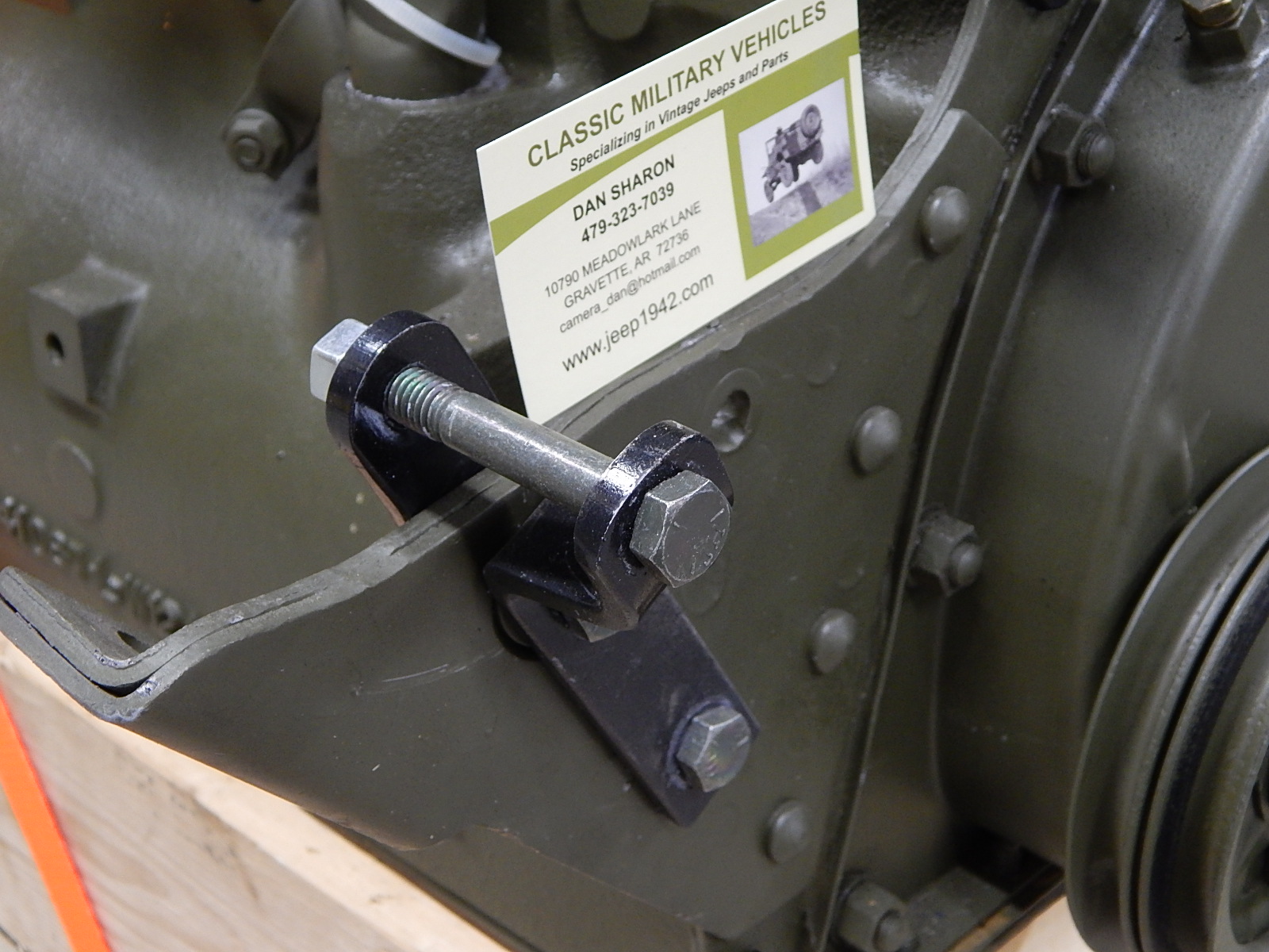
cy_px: 476
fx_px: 2016
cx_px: 634
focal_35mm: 55
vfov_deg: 26.6
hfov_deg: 34.9
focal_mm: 9.7
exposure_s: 1/15
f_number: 3.8
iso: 400
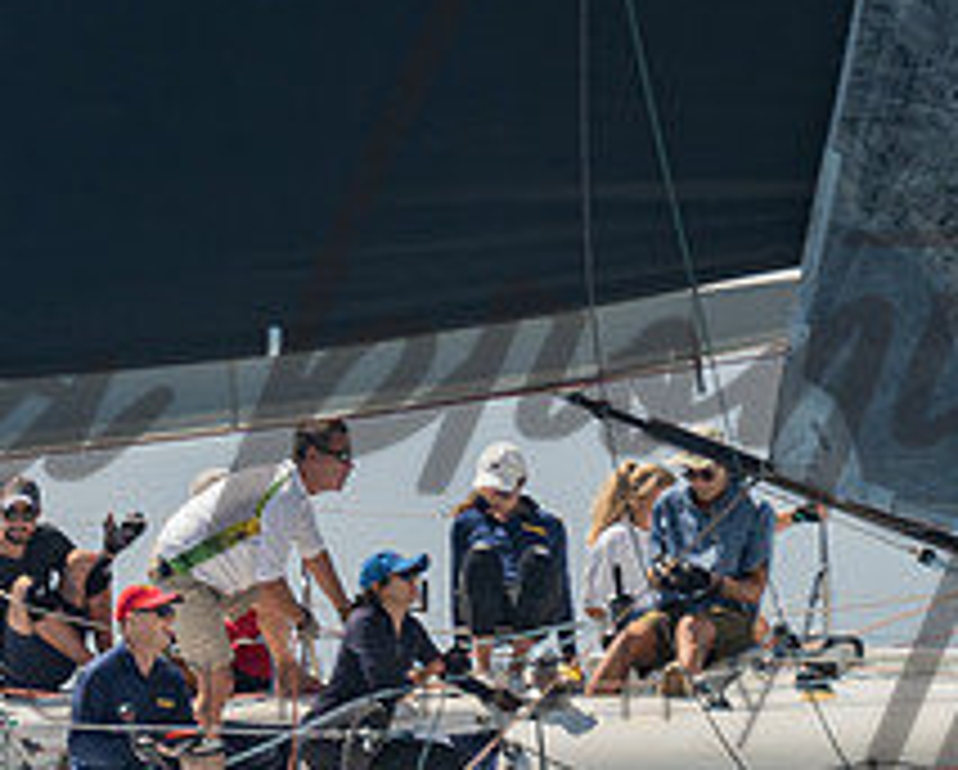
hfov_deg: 2.3
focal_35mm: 839
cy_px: 357
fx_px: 23821
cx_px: -193
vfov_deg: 1.8
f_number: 6.3
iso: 160
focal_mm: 200
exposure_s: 1/320
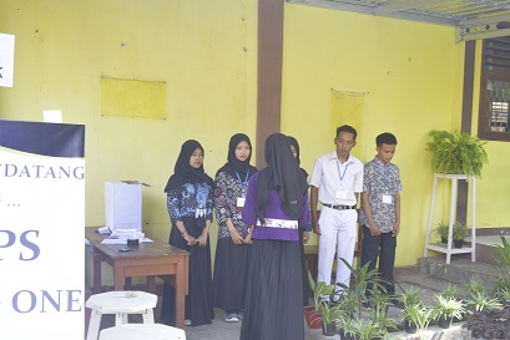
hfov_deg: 44.5
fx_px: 624
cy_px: 227
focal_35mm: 44
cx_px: 254
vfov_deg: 30.3
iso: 180
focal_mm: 20
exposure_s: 1/100
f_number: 3.5
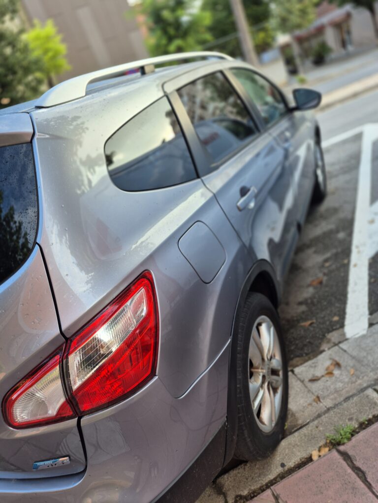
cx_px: 189
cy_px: 252
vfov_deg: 73.9
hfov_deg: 58.9
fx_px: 335
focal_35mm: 23
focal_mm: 5.4
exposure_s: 1/100
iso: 32
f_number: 1.8
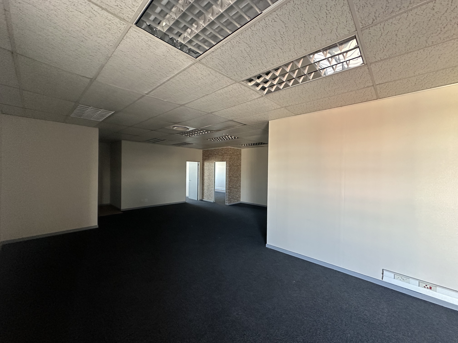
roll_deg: +0.2
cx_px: 229
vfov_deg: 85.7
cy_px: 172
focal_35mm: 14
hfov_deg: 102.1
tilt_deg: +0.2
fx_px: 185
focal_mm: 2.22
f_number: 2.2
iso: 320
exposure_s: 1/70
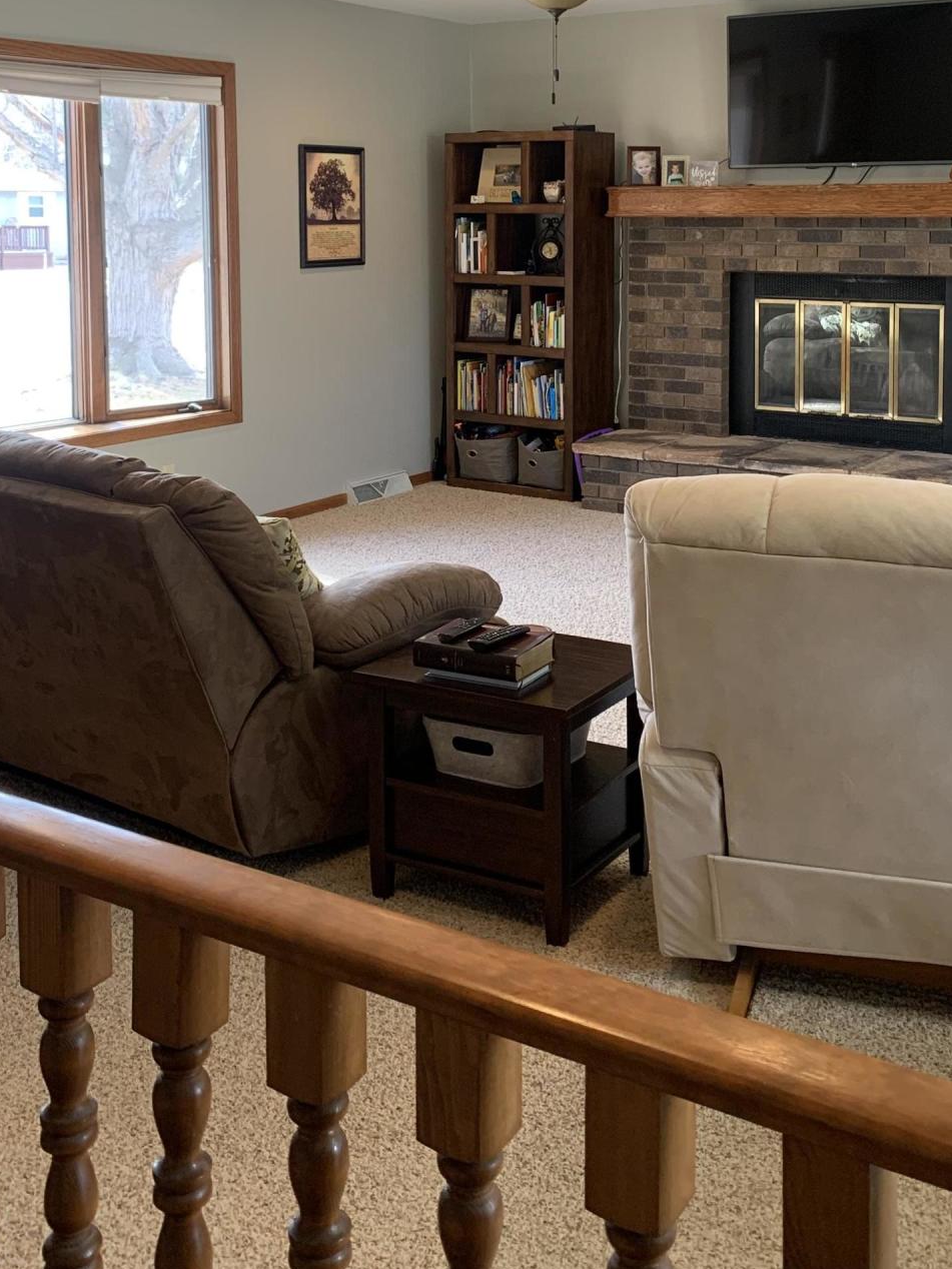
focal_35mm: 41
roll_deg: -0.2
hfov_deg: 35.1
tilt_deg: -3.1
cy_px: 321
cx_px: 521
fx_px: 1503
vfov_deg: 44.3
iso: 100
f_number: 1.8
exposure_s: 1/60
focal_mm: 4.25
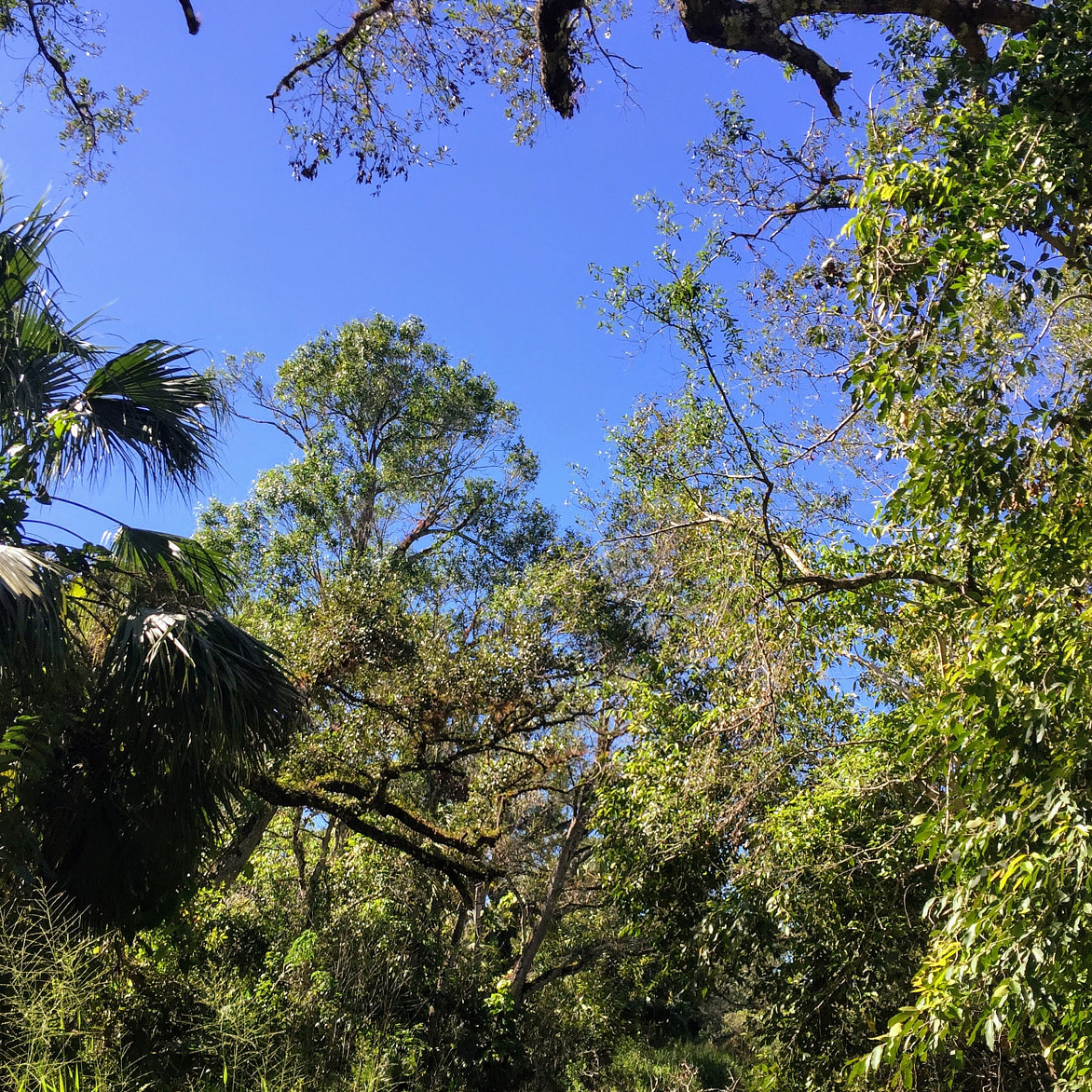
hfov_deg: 47.2
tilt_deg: +20.0
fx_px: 1249
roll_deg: -3.6
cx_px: 553
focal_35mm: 35
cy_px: 617
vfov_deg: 47.1
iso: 32
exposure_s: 1/807
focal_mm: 4.15
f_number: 2.2
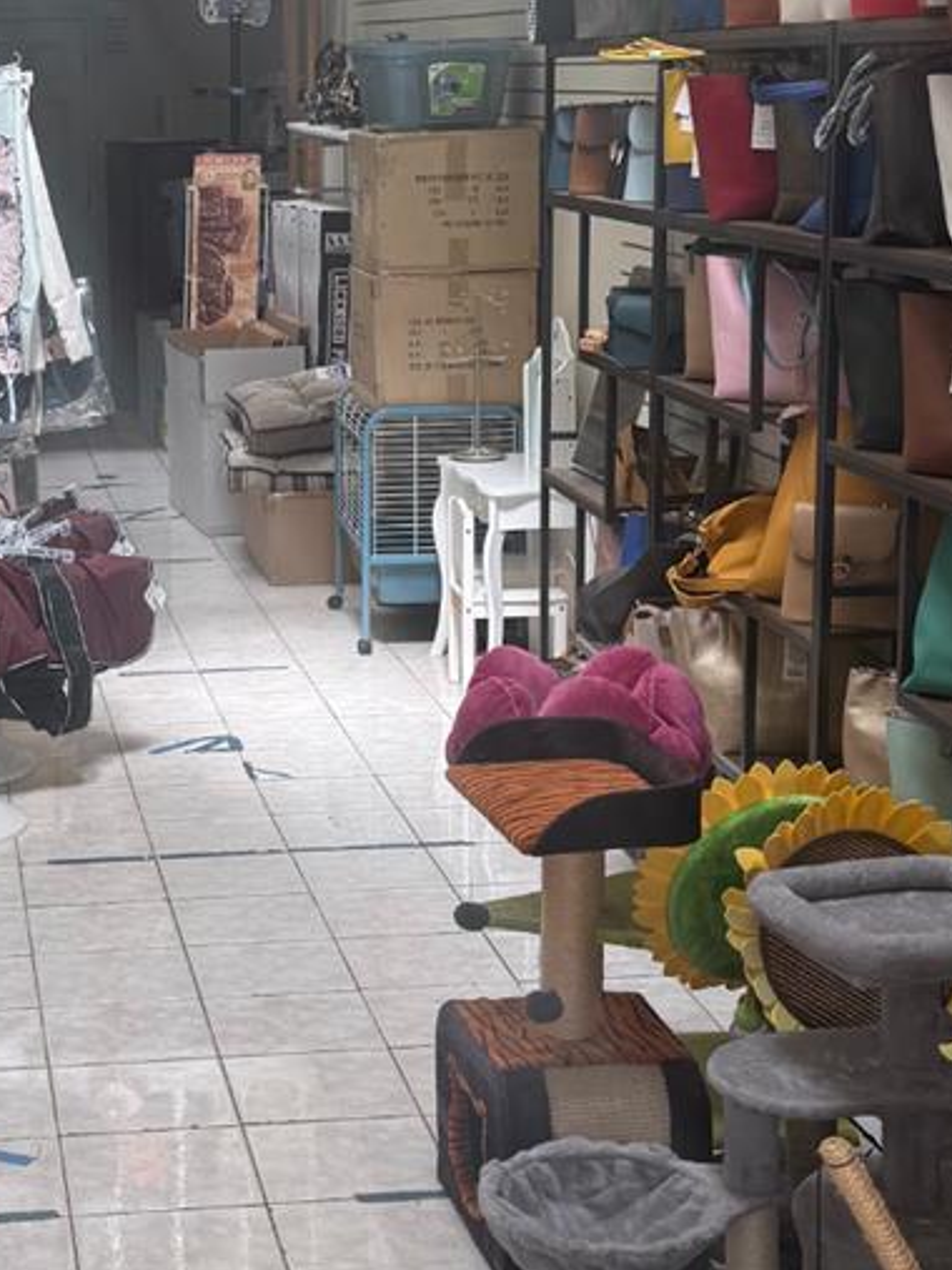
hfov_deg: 20.4
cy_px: 550
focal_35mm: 71
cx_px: 134
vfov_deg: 27.4
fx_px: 2605
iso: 64
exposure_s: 1/182
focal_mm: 6.76
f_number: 1.78
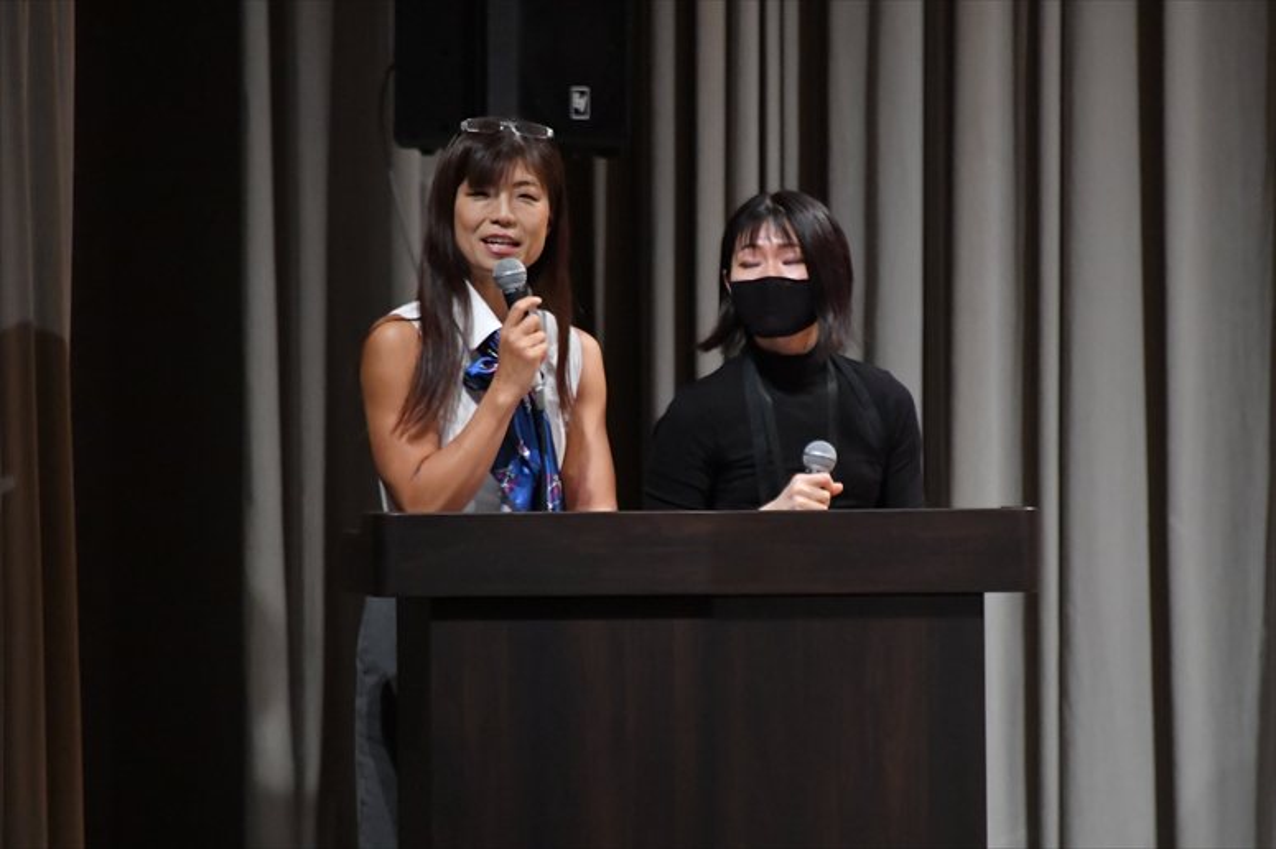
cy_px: 424
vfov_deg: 3.1
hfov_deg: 4.6
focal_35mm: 450
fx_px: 15942
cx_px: 638
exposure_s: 1/400
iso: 6400
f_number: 5.6
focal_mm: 300
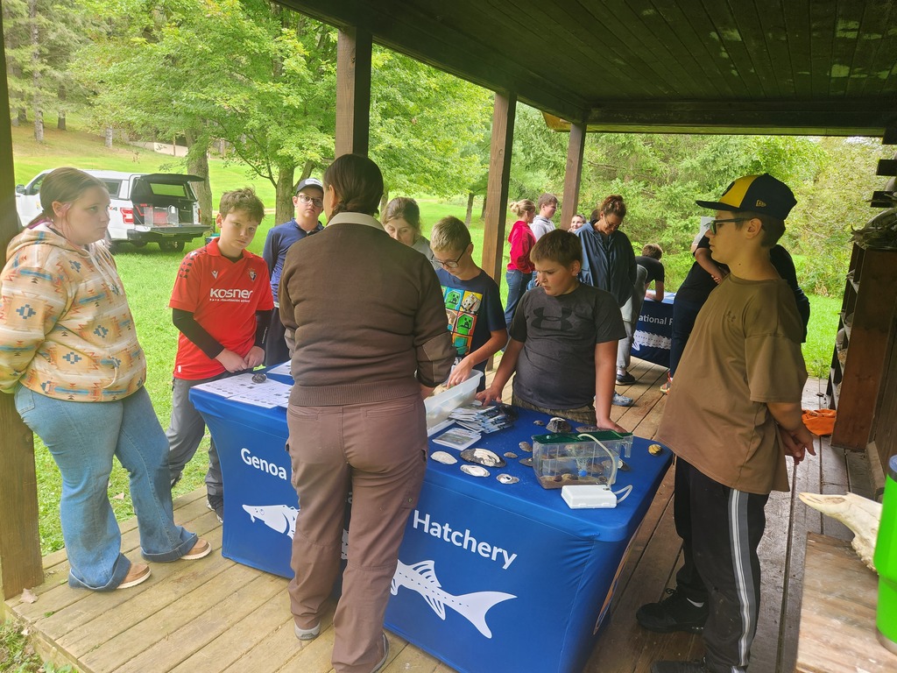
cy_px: 336
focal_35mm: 23
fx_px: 596
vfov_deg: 58.9
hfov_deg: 73.9
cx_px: 448
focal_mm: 5.4
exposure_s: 1/180
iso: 50
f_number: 1.8
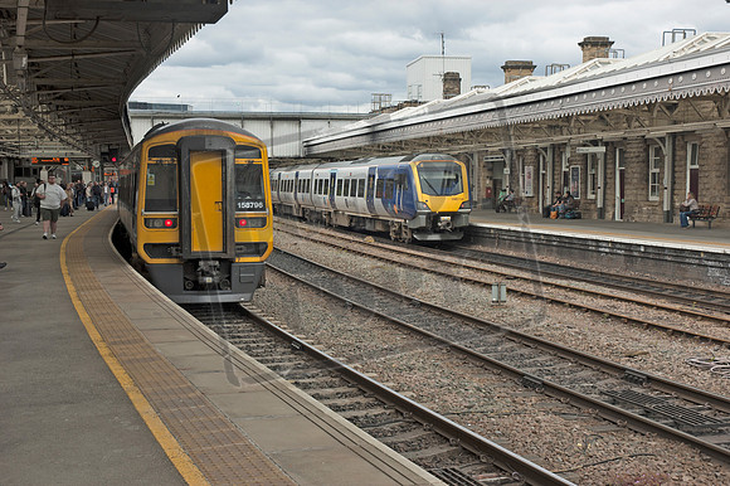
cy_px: 243
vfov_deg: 25.7
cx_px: 365
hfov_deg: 37.9
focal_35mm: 52
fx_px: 1064
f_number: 7.1
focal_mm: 35
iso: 200
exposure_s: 1/200
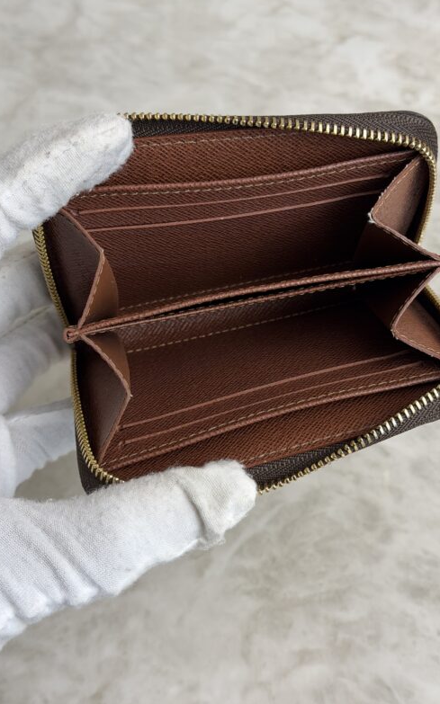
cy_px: 352
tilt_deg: -53.8
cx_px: 221
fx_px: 998
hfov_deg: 24.9
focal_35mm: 52
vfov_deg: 38.9
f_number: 1.78
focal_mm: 6.76
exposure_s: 1/120
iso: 64
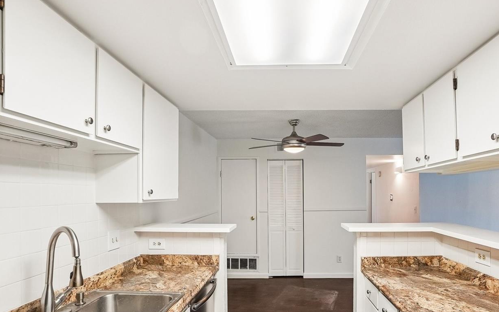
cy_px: 195
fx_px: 272
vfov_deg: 58.9
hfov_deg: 84.7
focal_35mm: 20
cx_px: 280
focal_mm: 10
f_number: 8
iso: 400
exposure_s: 1/20
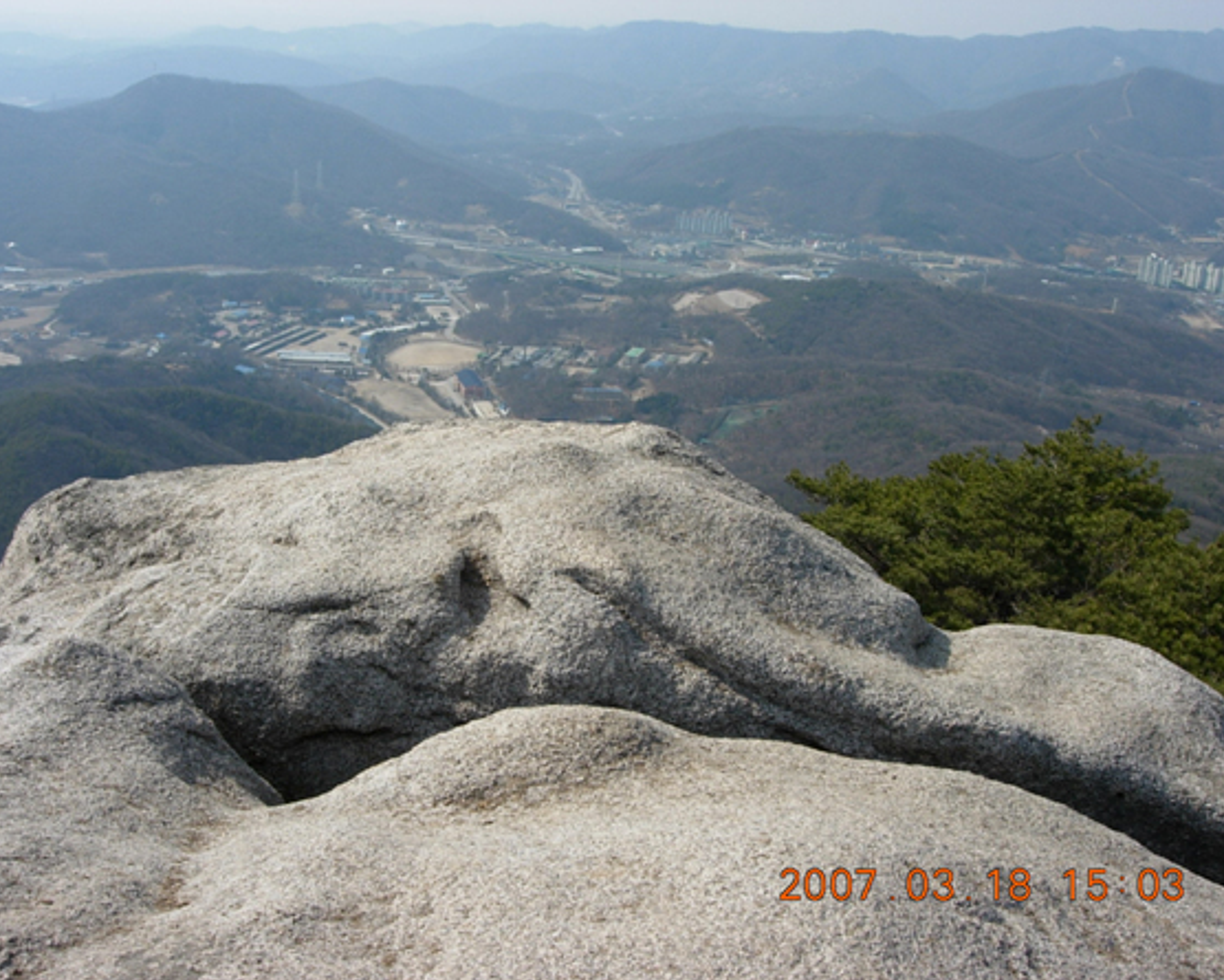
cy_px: 493
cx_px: 579
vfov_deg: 37.3
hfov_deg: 45.8
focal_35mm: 40
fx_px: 1449
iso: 64
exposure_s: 1/724
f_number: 4.8
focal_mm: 7.8
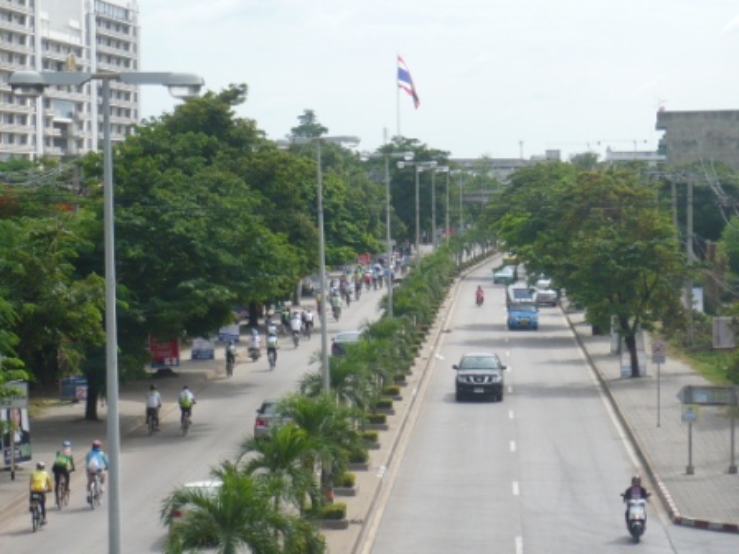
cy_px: 277
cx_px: 370
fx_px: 2882
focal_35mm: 135
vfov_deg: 11.0
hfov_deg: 14.6
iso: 100
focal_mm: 14.8
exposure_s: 1/500
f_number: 4.6
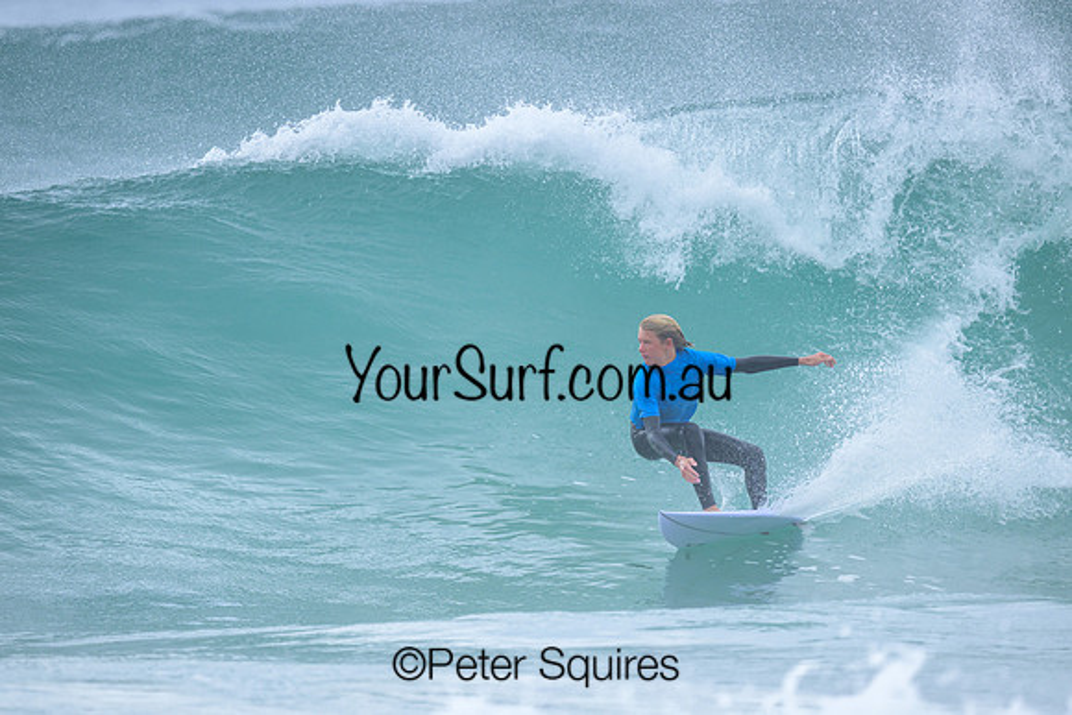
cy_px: 358
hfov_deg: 2.6
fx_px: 23827
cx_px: 536
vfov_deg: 1.7
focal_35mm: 800
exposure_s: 1/1600
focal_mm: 800
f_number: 6.3
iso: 560
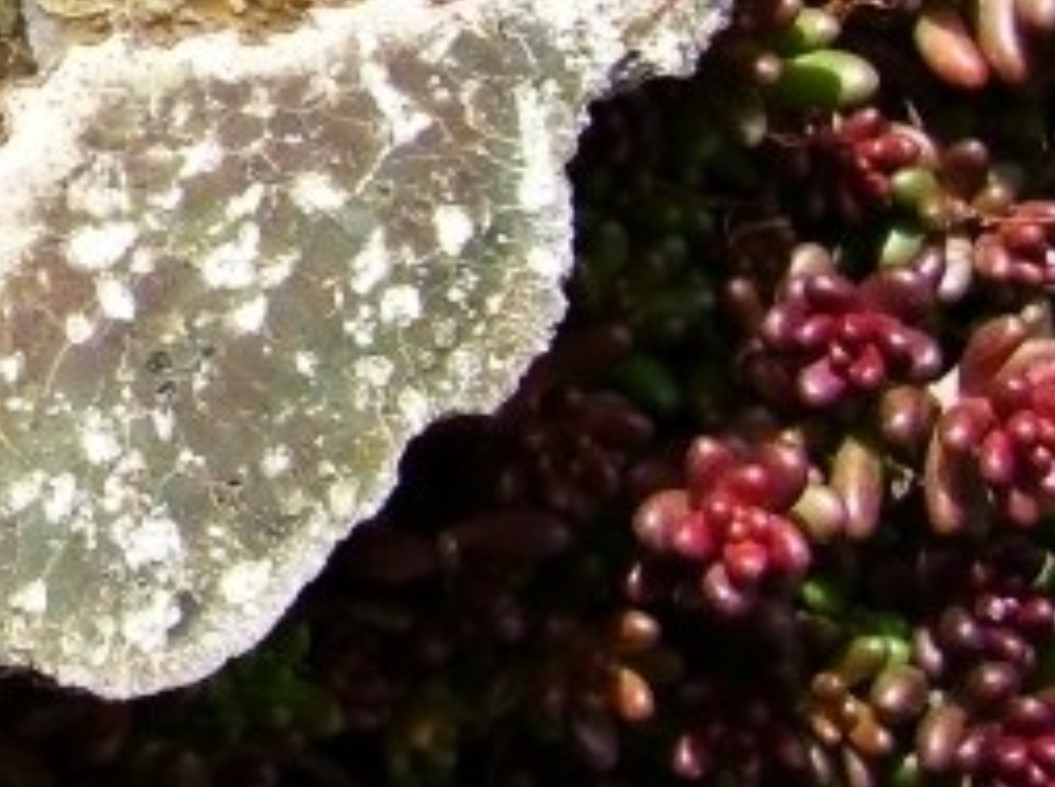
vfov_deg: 13.0
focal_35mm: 108
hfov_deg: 16.5
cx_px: -578
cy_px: -356
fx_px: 3285
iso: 80
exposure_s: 1/500
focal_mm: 5.6
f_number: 2.7
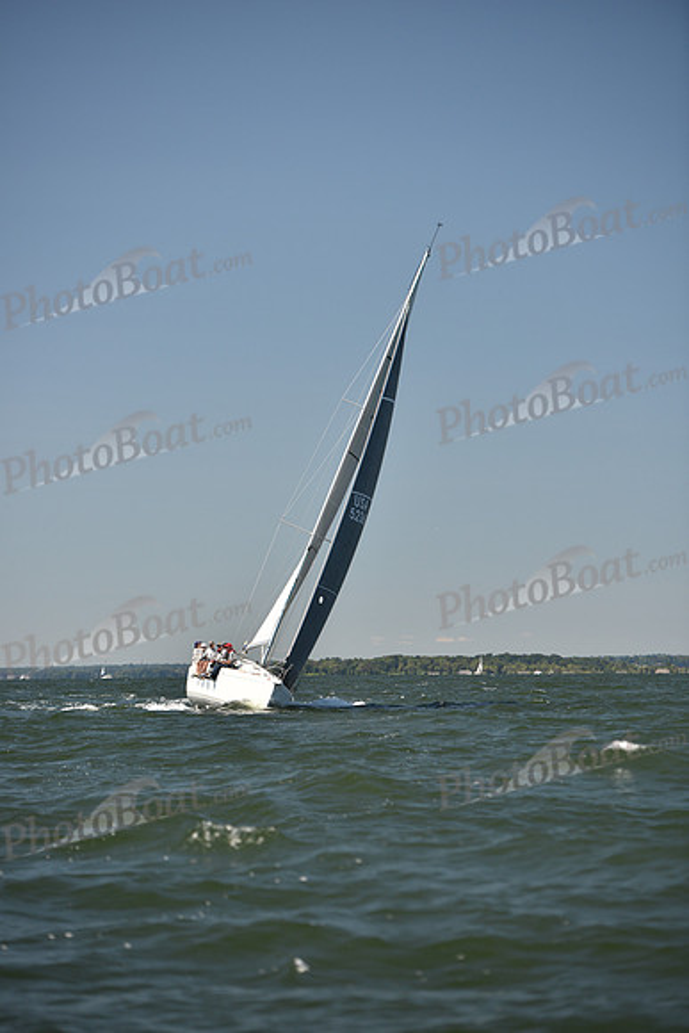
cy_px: 516
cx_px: 344
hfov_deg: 11.2
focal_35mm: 122
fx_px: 3500
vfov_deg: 16.8
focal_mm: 122
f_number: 3.2
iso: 250
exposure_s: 1/1250
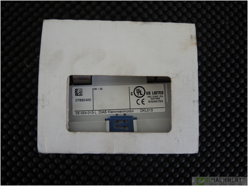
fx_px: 201
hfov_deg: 63.4
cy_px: 93
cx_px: 124
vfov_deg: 49.8
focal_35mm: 28
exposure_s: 1/30
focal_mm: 6
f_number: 2
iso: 180
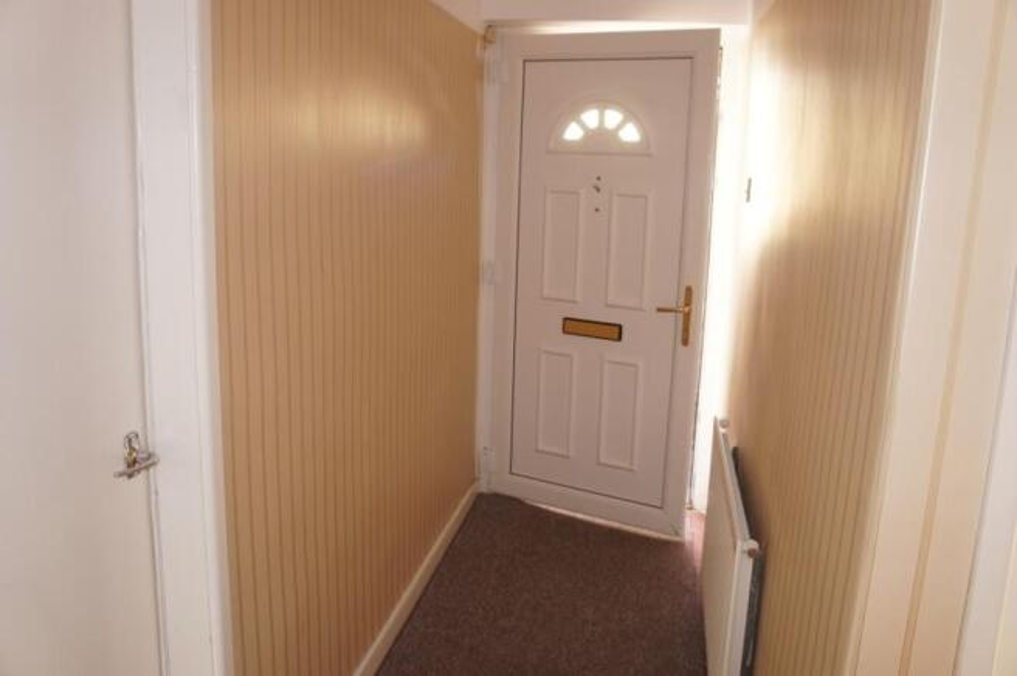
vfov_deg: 43.5
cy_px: 338
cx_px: 508
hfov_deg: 62.0
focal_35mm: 30
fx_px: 847
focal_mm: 20
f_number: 4
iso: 320
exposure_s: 1/60
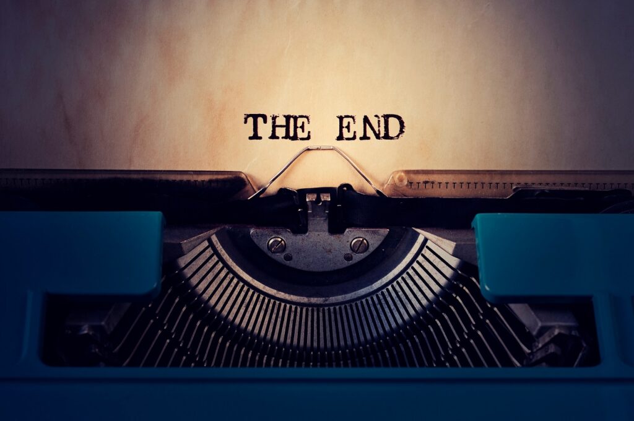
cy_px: 210
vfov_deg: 18.1
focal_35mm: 75
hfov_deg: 27.0
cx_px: 317
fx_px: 1319
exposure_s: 1/4
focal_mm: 50
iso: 200
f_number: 8
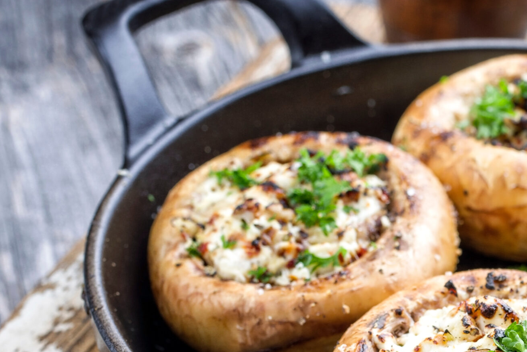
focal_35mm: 98
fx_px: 1435
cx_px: 503
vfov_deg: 13.8
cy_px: 334
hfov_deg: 20.3
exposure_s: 1/200
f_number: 9
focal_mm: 50
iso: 100
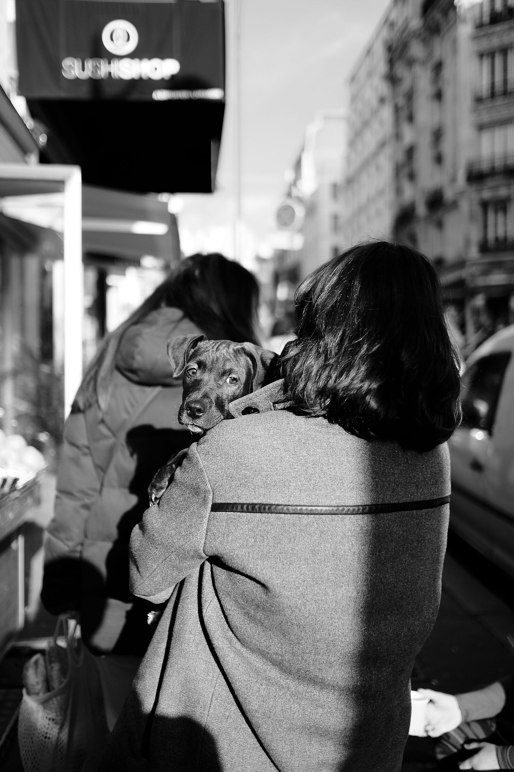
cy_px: 386
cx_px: 257
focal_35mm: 35
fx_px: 750
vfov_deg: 54.4
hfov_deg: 37.9
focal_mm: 23
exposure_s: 1/4400
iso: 400
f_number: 1.4
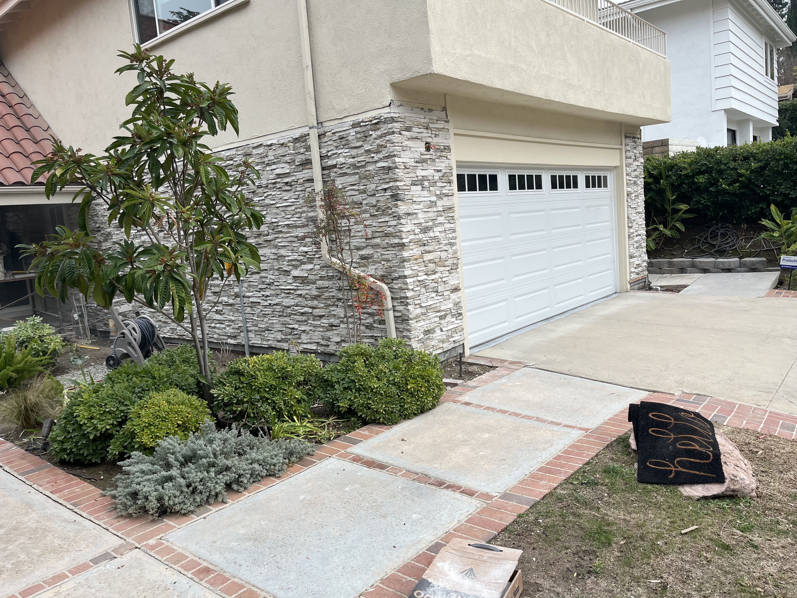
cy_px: 299
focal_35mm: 26
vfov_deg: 53.1
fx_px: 599
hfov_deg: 67.3
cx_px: 398
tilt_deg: -7.1
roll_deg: +5.5
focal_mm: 5.1
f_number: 1.6
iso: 50
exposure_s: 1/891
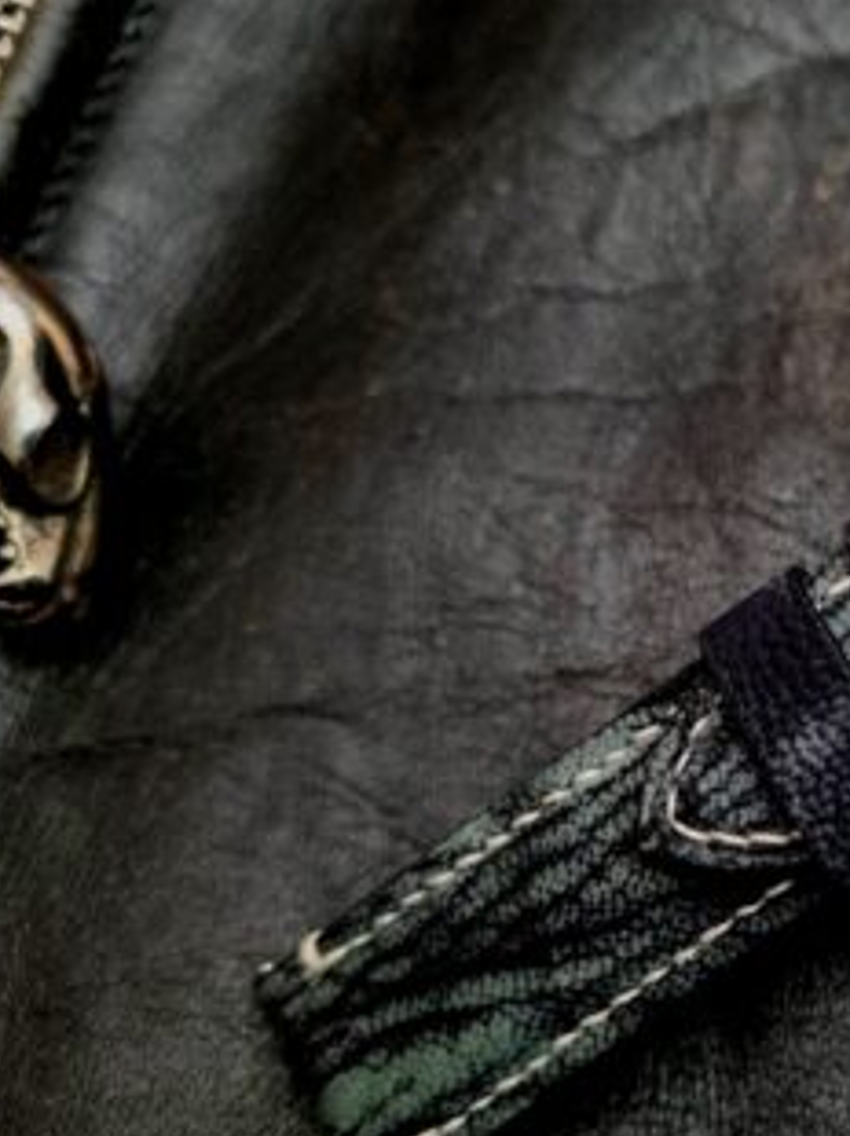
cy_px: 672
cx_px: 865
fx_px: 1377
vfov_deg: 44.6
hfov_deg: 31.5
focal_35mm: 42
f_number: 1.8
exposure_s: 1/25
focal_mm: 5.4
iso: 640
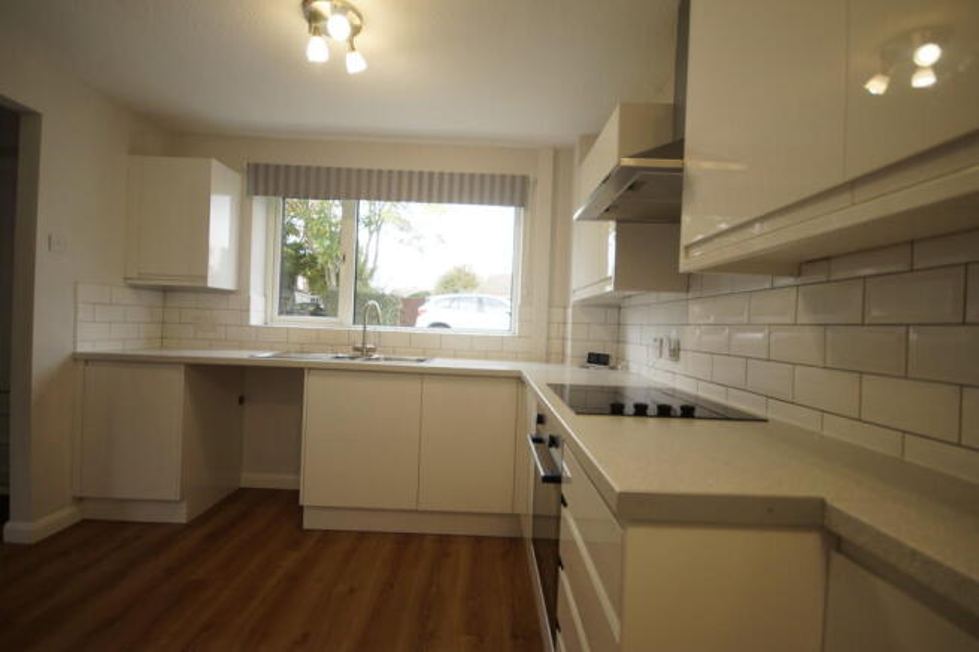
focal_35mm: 15
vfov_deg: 77.3
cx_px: 490
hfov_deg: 100.4
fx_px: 408
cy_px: 326
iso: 320
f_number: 4
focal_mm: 10
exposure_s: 1/60
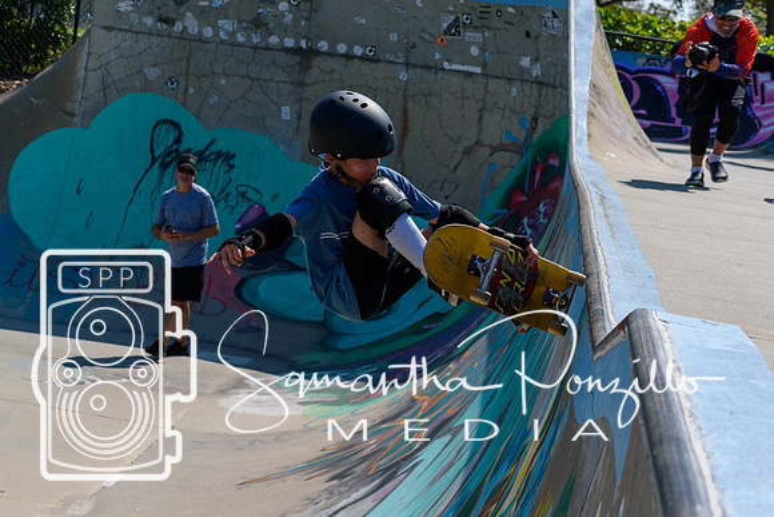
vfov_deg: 13.0
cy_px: 258
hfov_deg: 19.5
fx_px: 2258
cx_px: 387
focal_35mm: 105
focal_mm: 70
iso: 200
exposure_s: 1/1000
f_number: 7.1
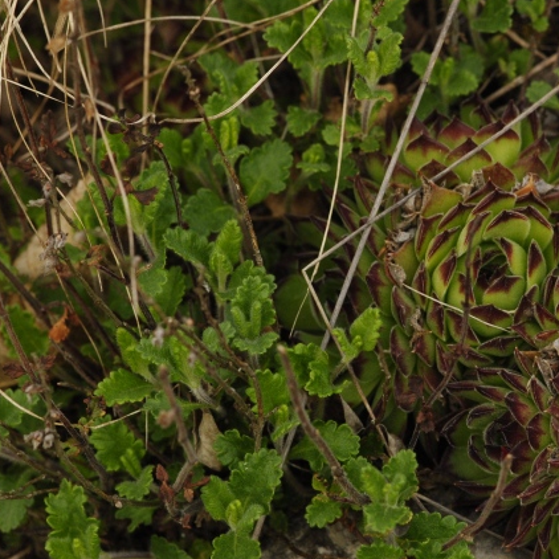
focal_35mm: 206
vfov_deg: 8.5
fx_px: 3760
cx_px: 425
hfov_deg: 8.5
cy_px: 261
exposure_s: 1/160
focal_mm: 85
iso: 400
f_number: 7.1
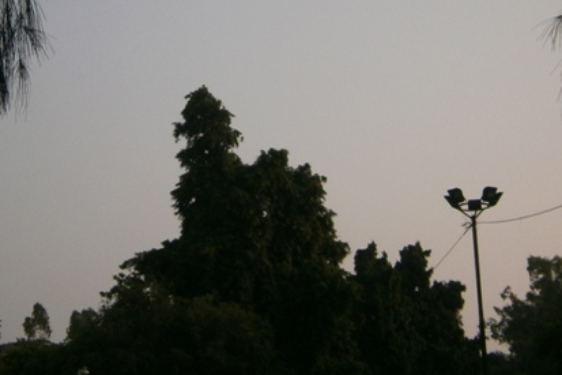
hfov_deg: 25.3
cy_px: 45
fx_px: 1248
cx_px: 220
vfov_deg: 16.8
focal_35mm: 80
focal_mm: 5.5
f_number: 2.9
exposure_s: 1/1250
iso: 80
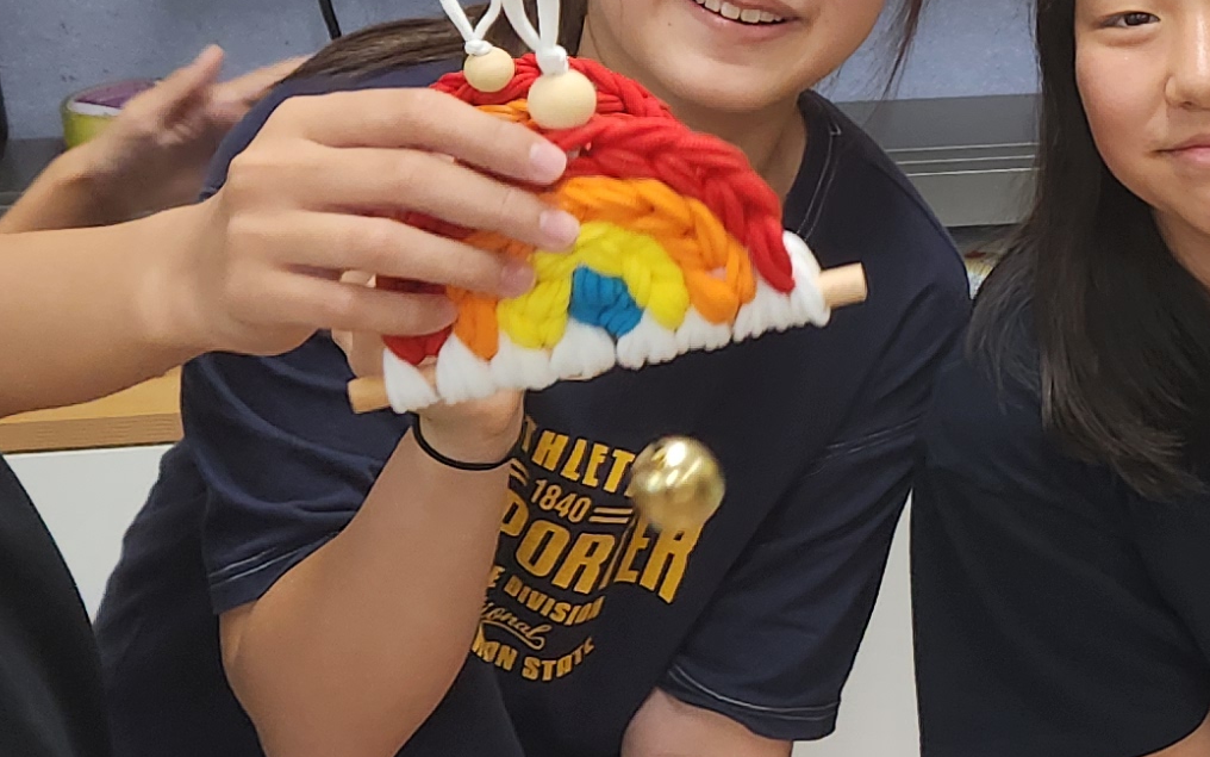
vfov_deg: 13.6
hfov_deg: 19.9
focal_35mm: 96
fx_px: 3166
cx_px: 1582
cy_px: 173
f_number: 1.8
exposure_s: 1/120
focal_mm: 5.4
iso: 125
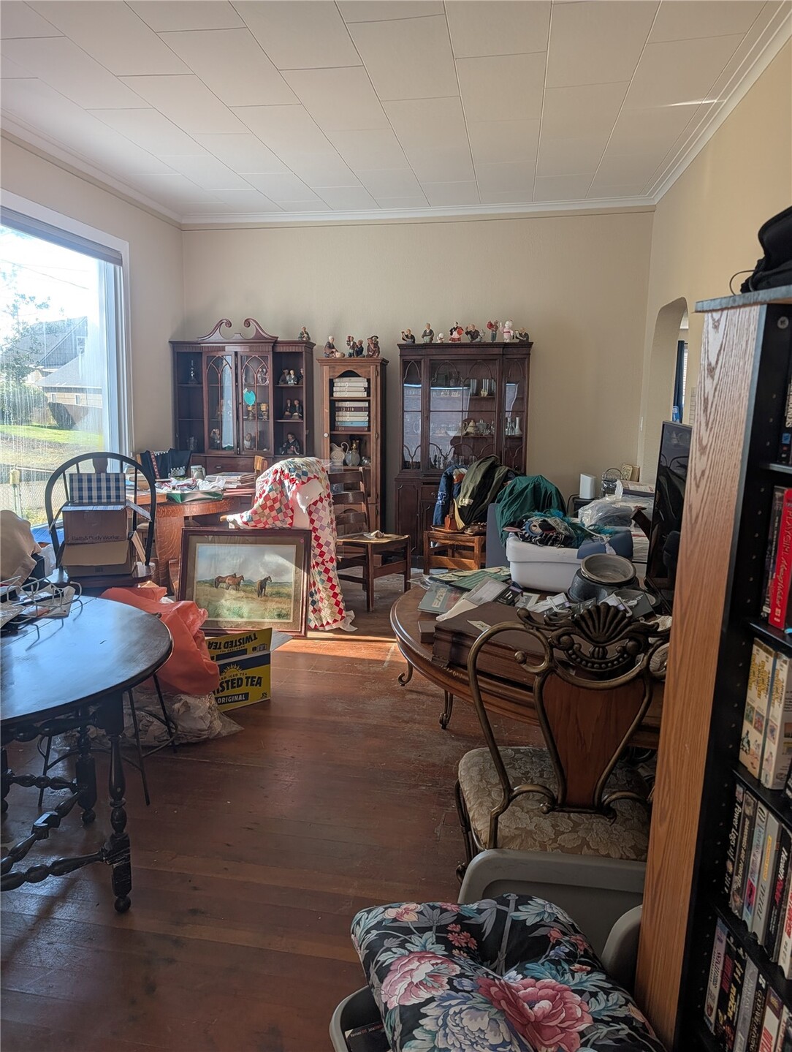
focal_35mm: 24
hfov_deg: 57.0
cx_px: 396
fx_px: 730
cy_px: 526
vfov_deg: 71.5
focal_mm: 6.9
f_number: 1.68
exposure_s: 1/110
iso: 25
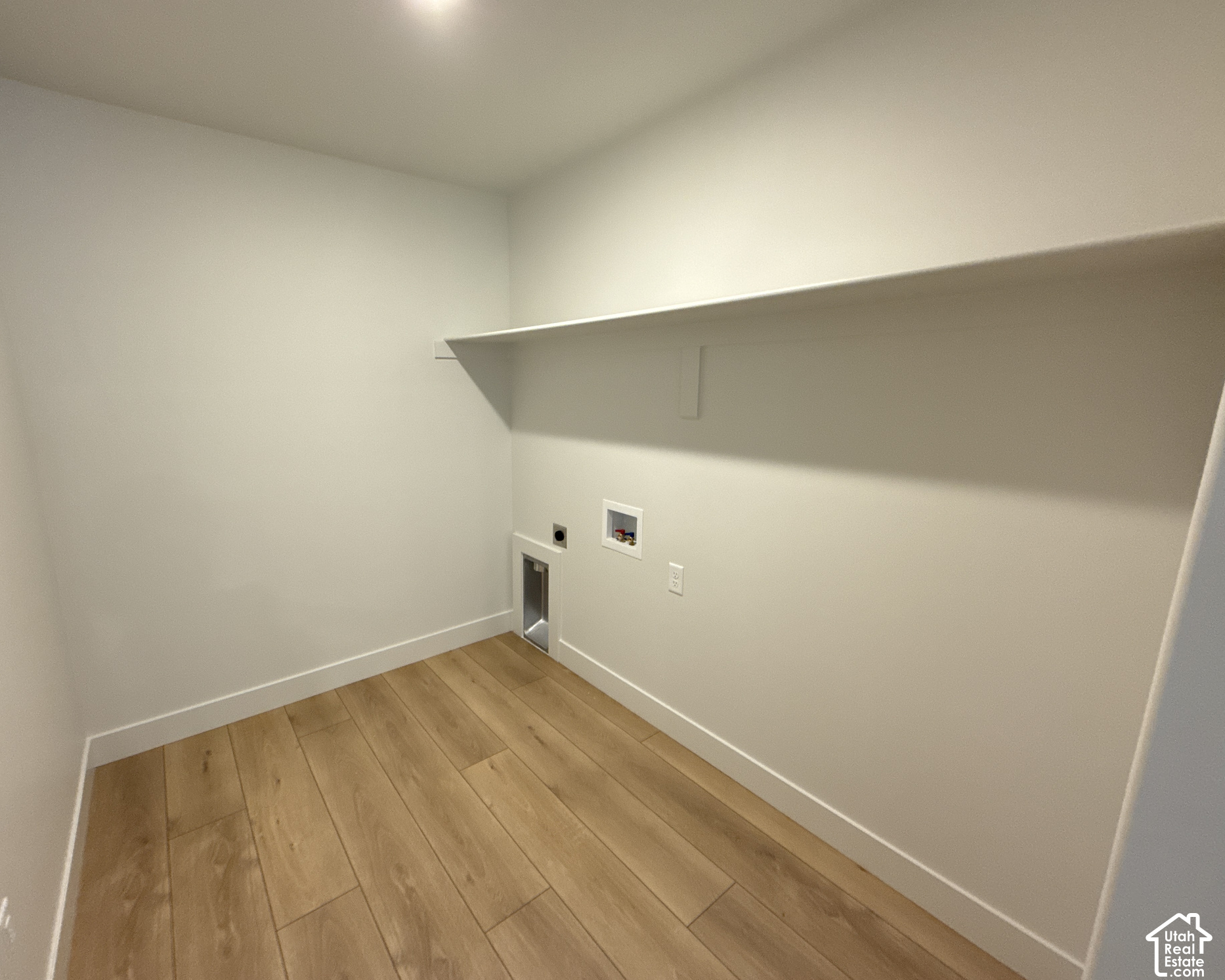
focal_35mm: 15
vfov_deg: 84.0
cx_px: 561
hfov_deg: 96.6
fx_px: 544
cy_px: 488
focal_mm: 2.22
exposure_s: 1/60
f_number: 2.2
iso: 200
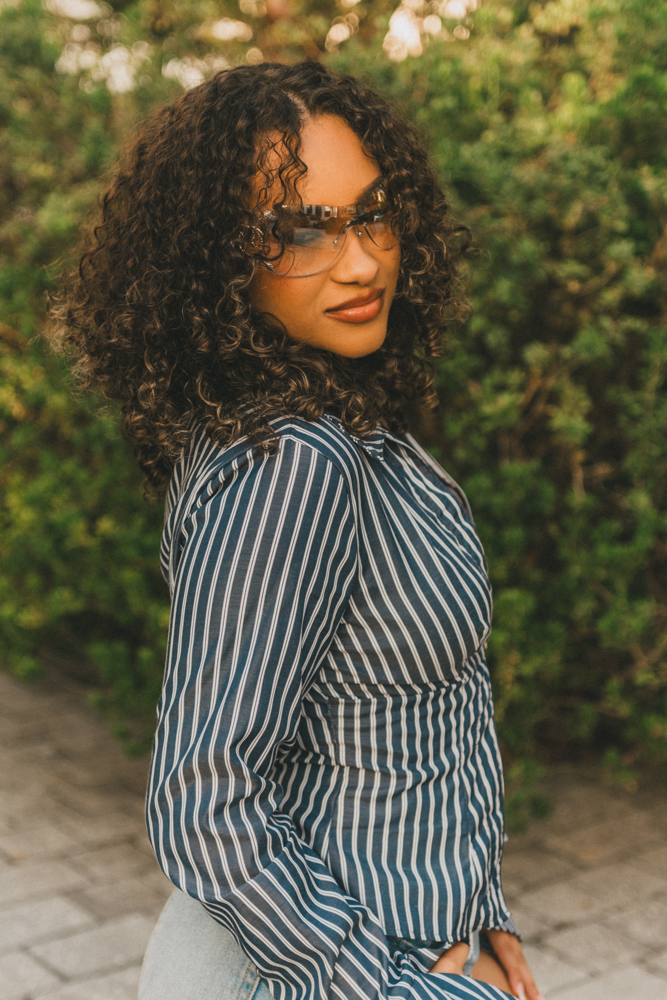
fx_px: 1667
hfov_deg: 22.6
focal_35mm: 60
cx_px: 334
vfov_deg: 33.4
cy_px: 500
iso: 100
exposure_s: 1/160
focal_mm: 40
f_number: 2.5
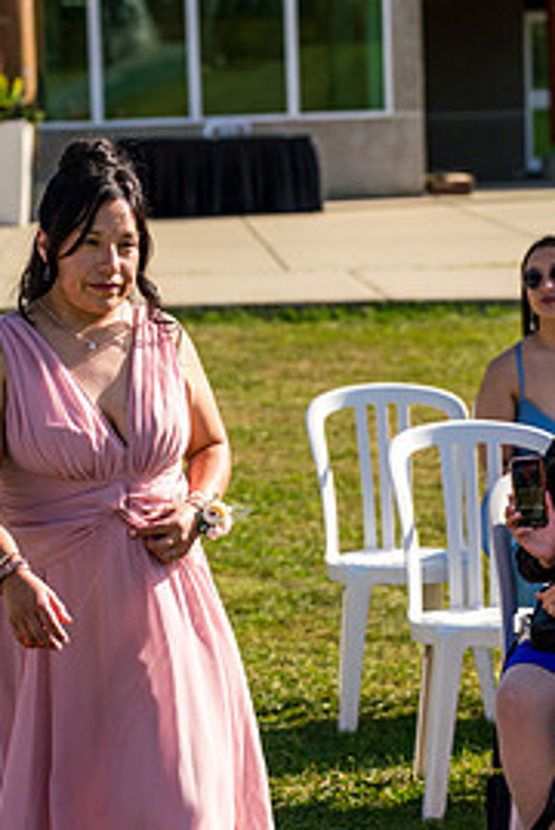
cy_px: 475
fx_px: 2929
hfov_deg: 10.8
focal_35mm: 127
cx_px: 102
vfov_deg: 16.1
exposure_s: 1/1600
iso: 250
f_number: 4
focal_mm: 76
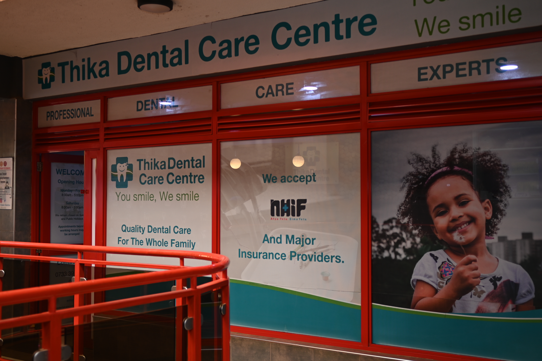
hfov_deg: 46.4
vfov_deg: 31.9
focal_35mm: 42
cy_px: 180
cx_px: 271
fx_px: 632
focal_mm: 28
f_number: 2.8
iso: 160
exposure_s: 1/60
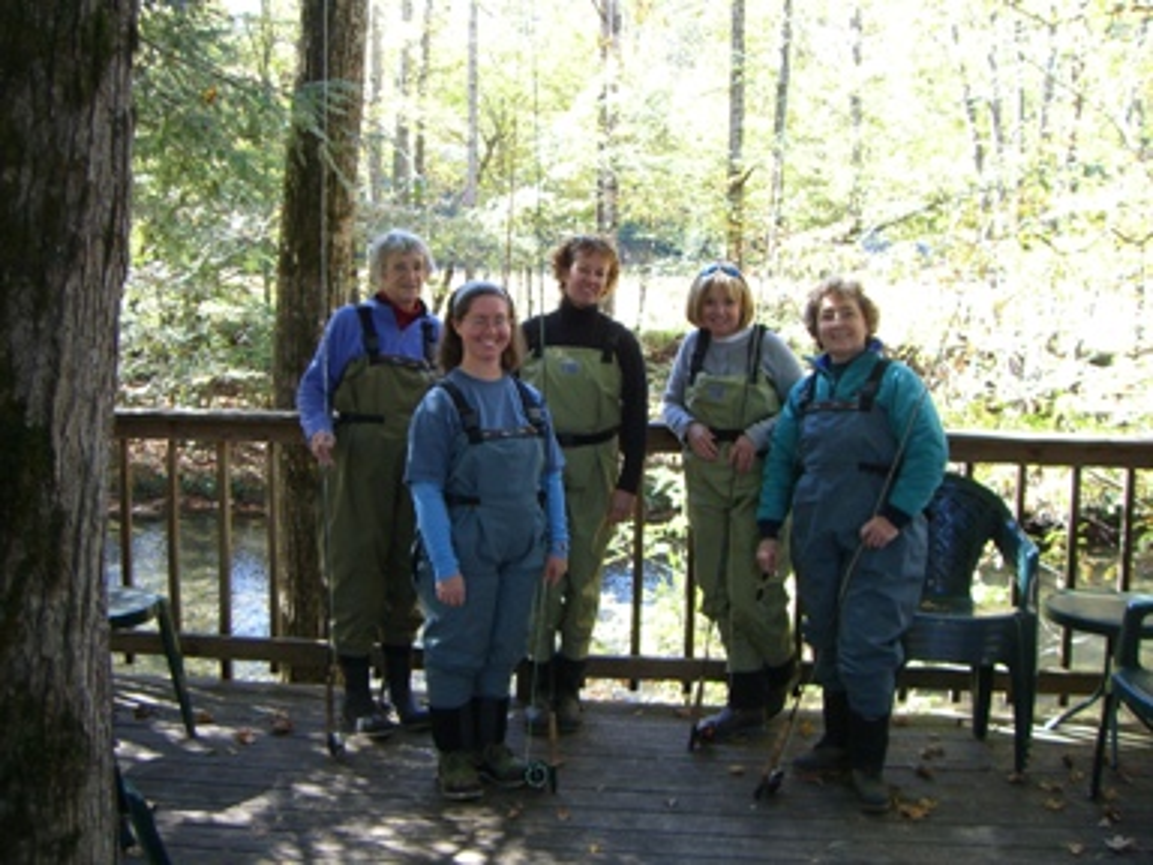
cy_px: 432
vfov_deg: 37.7
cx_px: 576
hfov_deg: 49.0
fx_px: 1266
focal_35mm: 38
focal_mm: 6.2
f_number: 2.7
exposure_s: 1/80
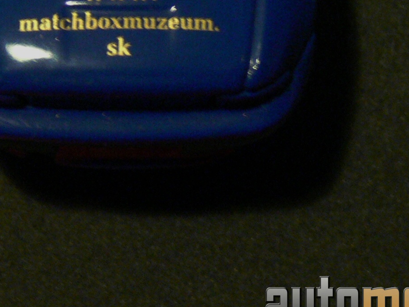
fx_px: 2245
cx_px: 132
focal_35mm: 190
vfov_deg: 7.8
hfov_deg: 10.4
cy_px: 8
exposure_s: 1/4
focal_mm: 12.7
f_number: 3.2
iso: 200
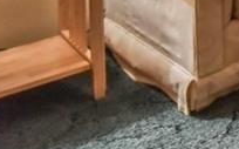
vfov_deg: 12.1
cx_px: 566
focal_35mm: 82
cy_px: -229
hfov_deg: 15.2
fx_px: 534
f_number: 8
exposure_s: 1/60
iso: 4000
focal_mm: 16
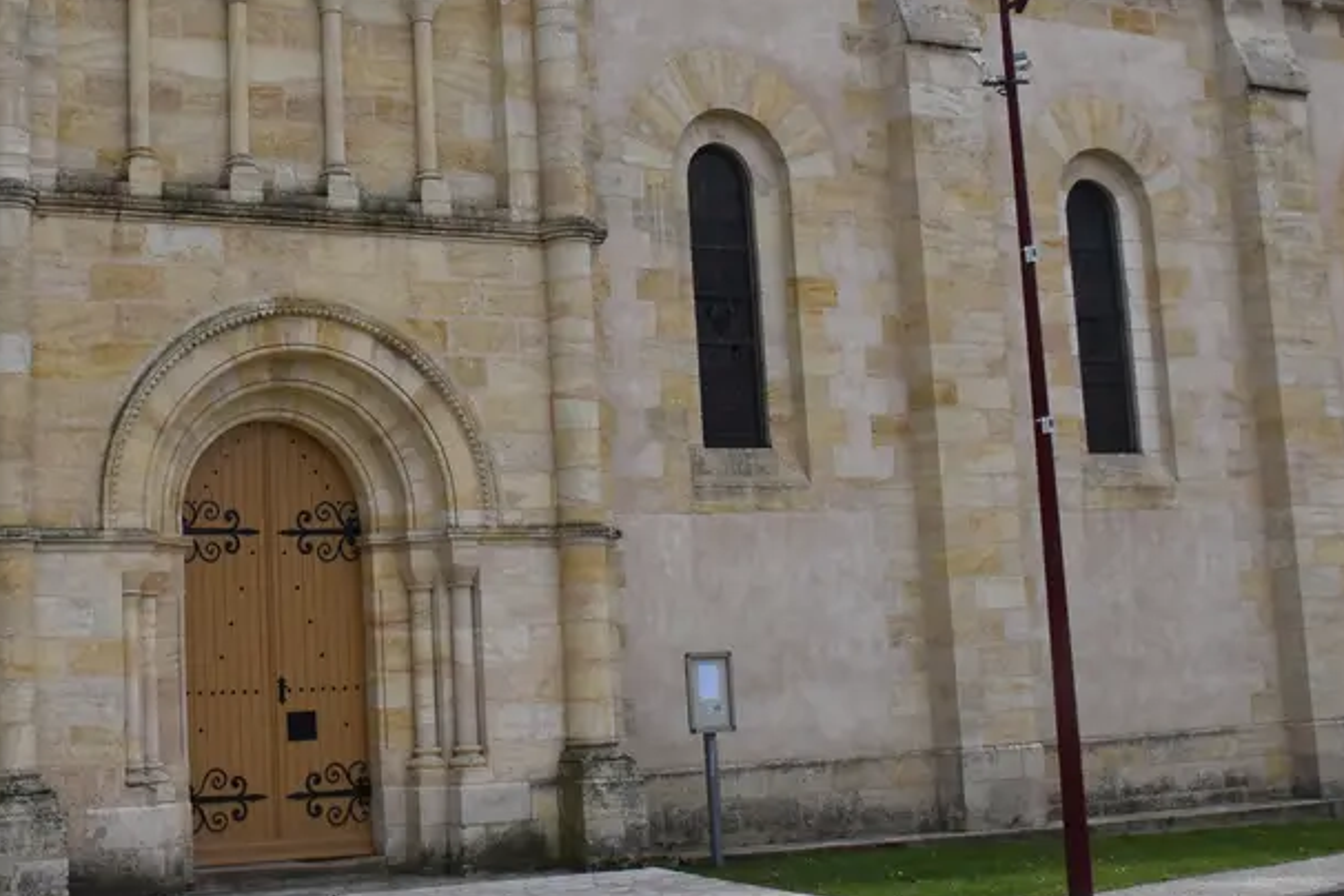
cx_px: 477
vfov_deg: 23.5
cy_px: 223
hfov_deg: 34.8
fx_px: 2128
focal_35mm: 57
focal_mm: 18
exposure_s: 1/400
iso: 200
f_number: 10
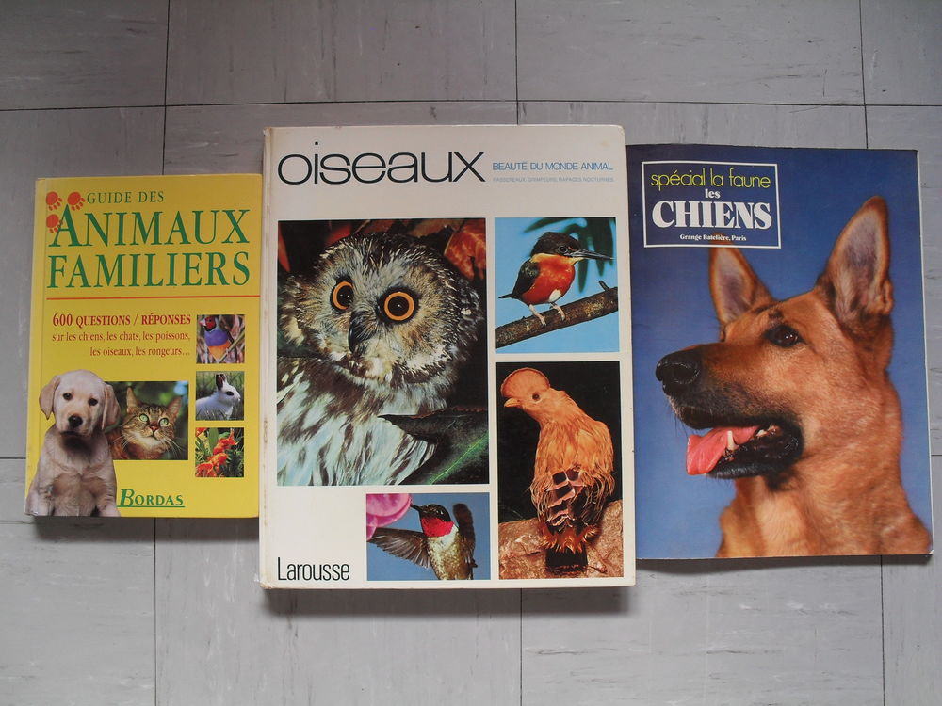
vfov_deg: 40.7
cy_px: 353
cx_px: 471
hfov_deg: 52.6
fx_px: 952
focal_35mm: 35
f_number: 3.2
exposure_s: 1/60
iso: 100
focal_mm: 6.3
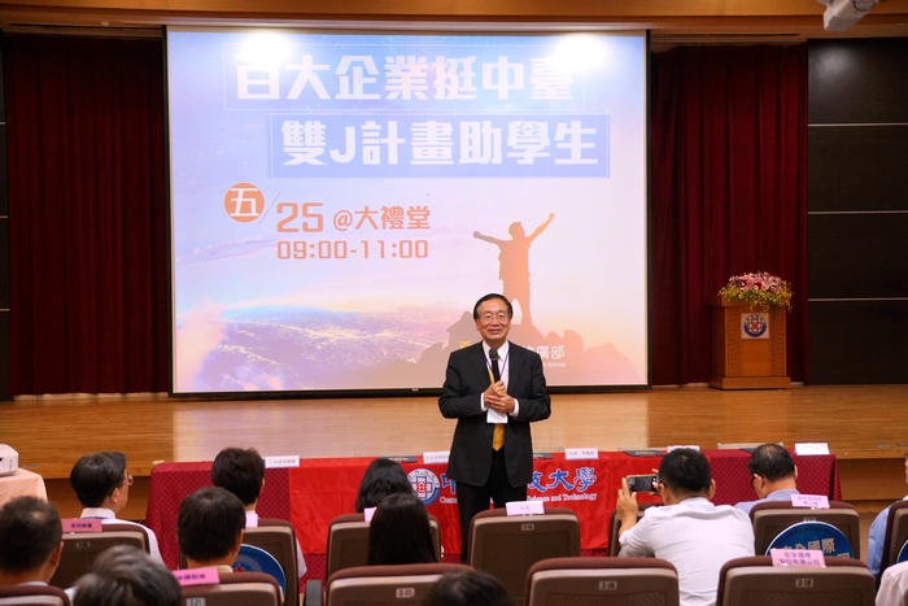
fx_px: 1312
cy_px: 303
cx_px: 454
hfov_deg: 38.2
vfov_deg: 26.0
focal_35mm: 52
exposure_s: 1/60
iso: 500
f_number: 4.5
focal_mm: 35
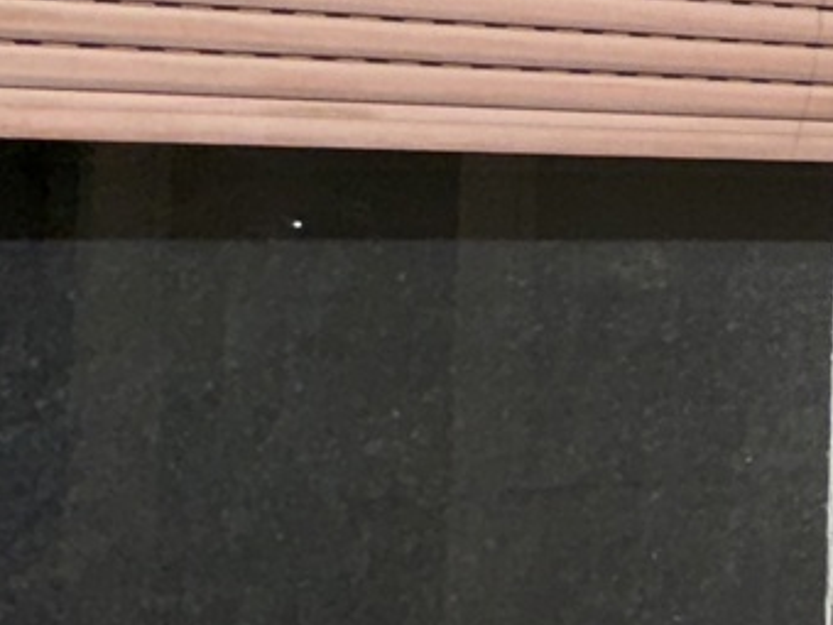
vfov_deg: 18.6
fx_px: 1901
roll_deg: -0.9
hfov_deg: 14.8
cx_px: 2014
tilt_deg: +1.8
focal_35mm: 79
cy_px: 196
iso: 16
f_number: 2.2
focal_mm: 2.22
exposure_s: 1/2841
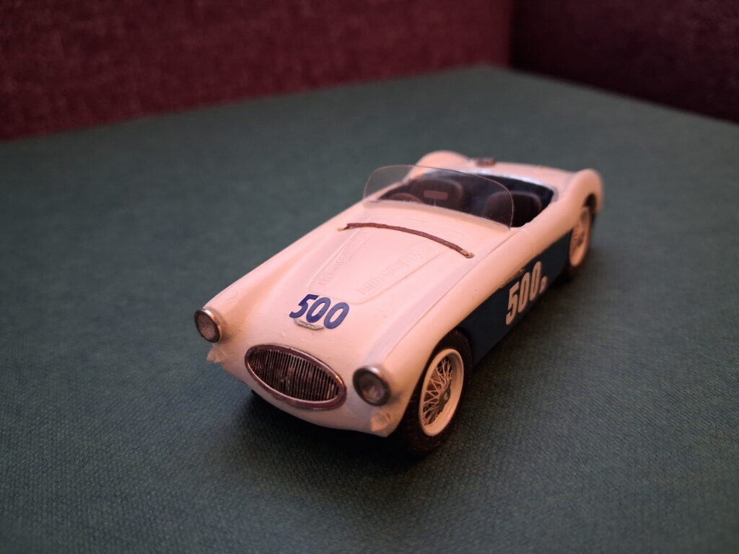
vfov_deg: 51.4
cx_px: 370
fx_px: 576
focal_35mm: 27
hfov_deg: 65.3
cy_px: 277
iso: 400
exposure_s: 1/50
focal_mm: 4
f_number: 1.8
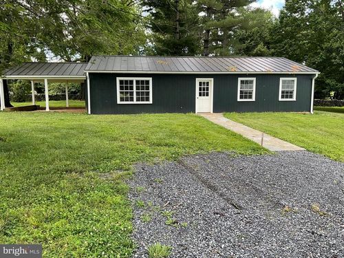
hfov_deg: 61.7
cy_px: 129
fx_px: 288
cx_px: 172
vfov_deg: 48.2
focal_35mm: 29
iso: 16
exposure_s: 1/171
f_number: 1.8
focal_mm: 3
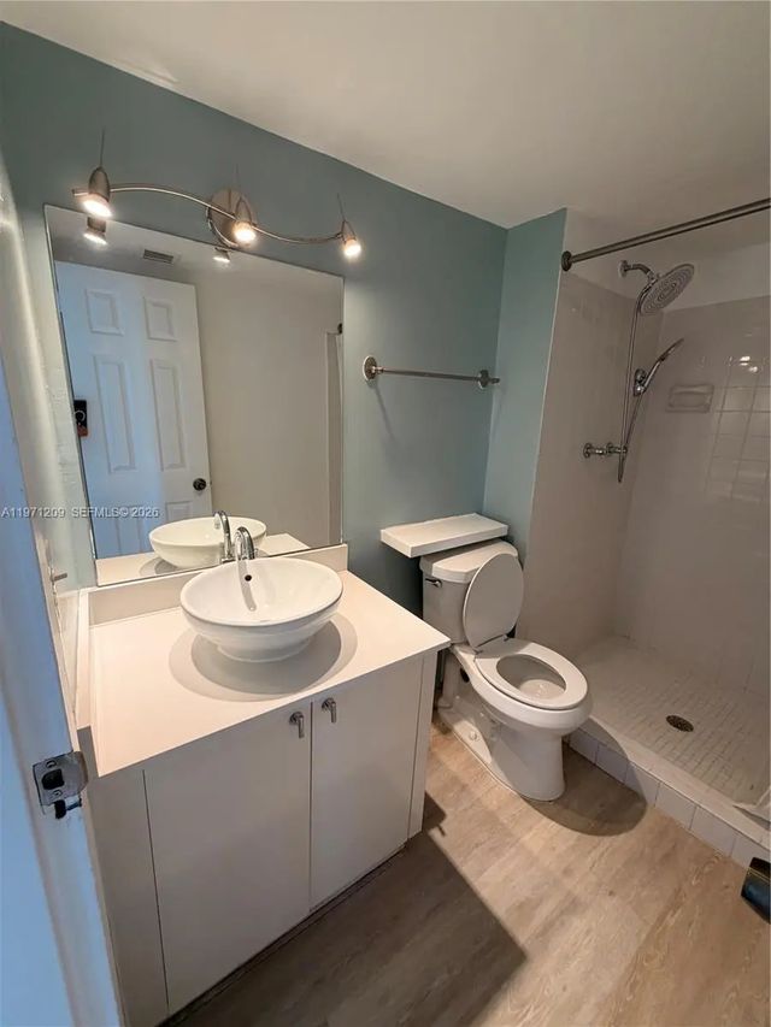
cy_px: 514
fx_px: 416
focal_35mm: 14
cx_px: 386
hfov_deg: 85.7
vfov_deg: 102.1
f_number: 2.2
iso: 160
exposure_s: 1/120
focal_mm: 2.22
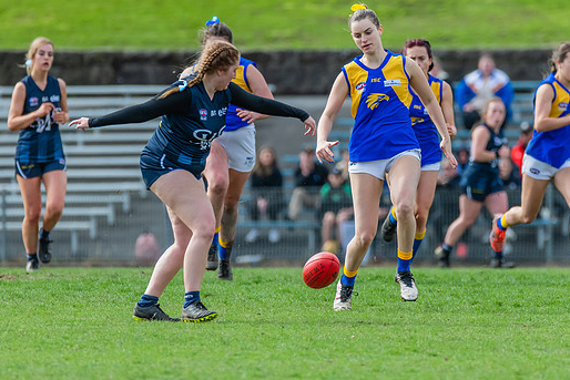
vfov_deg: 1.9
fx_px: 11292
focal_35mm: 713
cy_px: 137
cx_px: 378
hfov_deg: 2.9
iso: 900
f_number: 6
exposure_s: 1/1600
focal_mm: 420
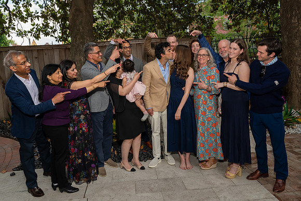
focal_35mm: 27
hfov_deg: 67.2
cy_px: 90
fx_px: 226
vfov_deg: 47.8
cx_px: 140
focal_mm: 24.5
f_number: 9
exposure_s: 1/250
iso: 1000
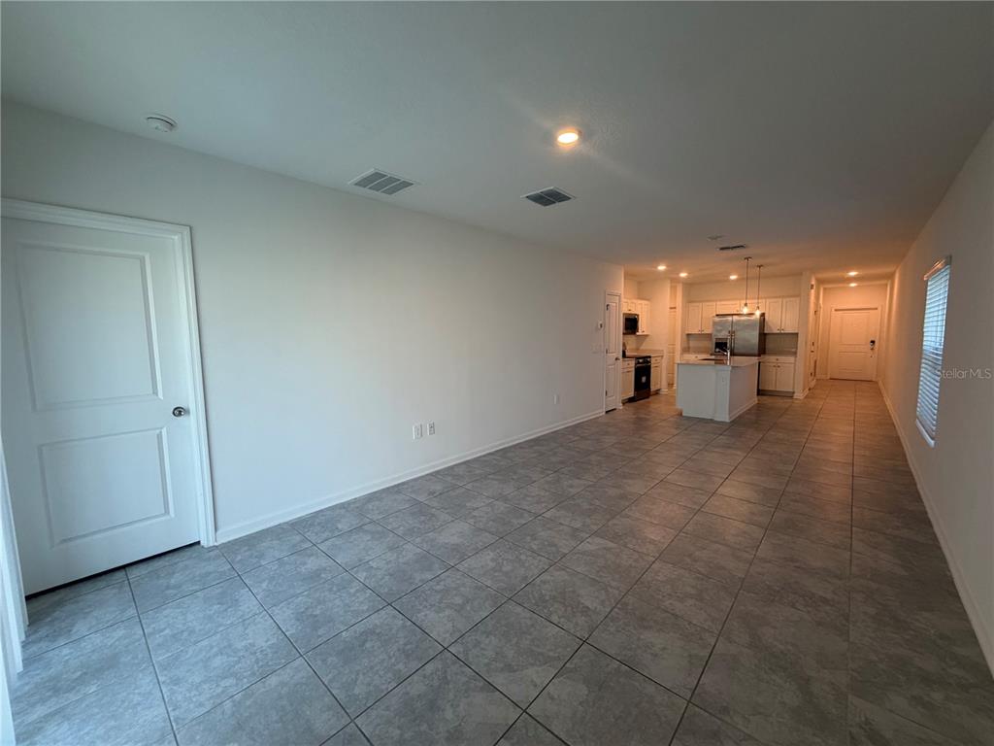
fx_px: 402
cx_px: 497
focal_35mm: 14
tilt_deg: -6.2
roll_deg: +1.4
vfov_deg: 85.7
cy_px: 373
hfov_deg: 102.1
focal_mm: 2.22
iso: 160
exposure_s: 1/120
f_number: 2.2
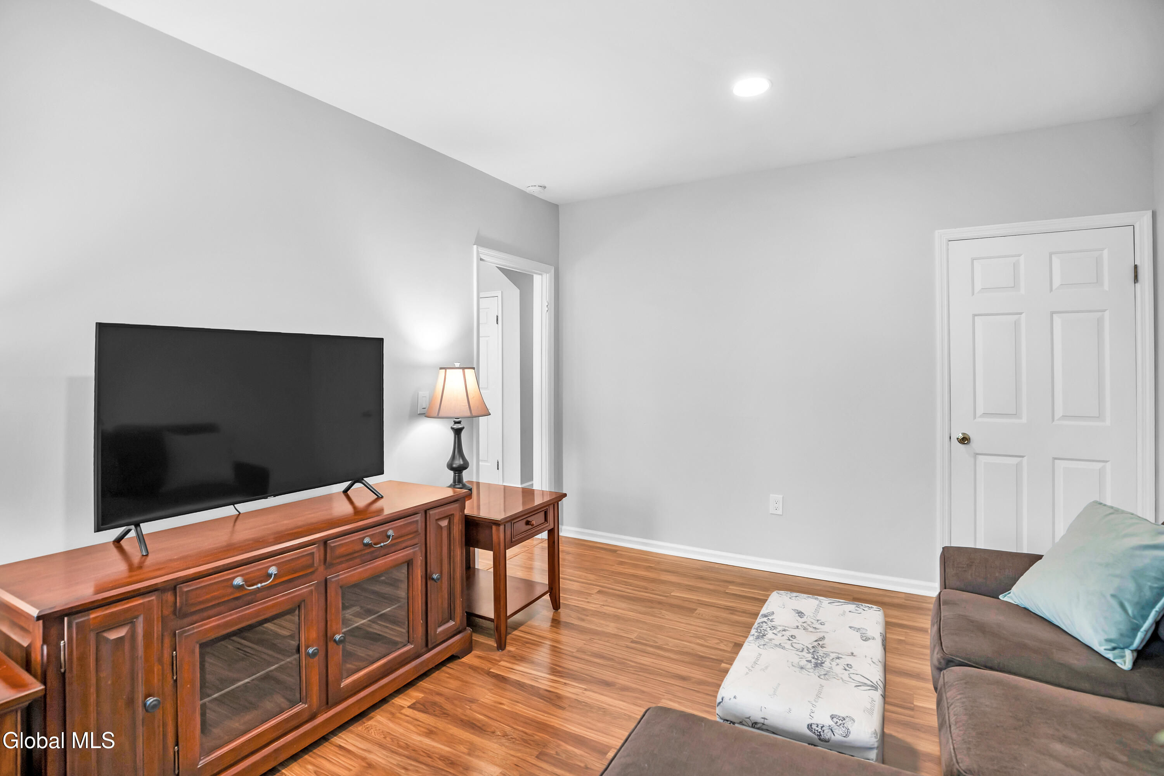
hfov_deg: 96.7
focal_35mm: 16
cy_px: 388
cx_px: 582
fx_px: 517
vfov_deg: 73.7
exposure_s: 1/13
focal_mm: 16
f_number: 4
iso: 250
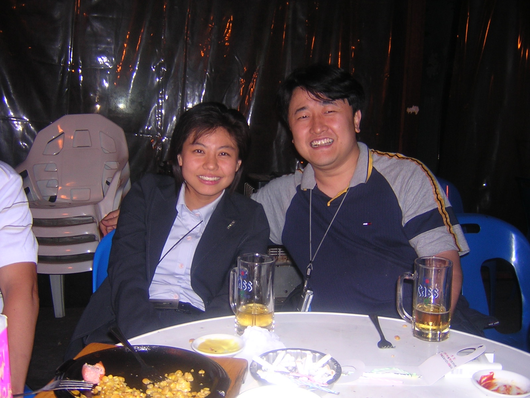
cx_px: 265
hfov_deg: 51.4
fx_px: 551
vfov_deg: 39.7
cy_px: 199
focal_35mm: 36
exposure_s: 1/60.1
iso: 120
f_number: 2.6
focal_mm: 4.7
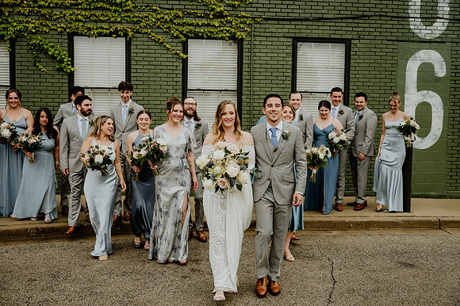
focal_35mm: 37
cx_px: 233
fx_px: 470
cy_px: 153
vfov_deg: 36.1
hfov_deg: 52.1
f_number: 2.8
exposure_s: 1/1000
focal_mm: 36
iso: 125
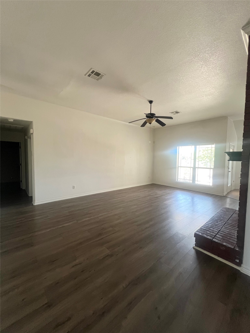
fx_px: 125
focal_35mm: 13
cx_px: 125
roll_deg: -1.0
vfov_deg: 106.2
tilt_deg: -2.0
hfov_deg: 89.9
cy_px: 166
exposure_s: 1/70
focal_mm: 1.57
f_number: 1.8
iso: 250
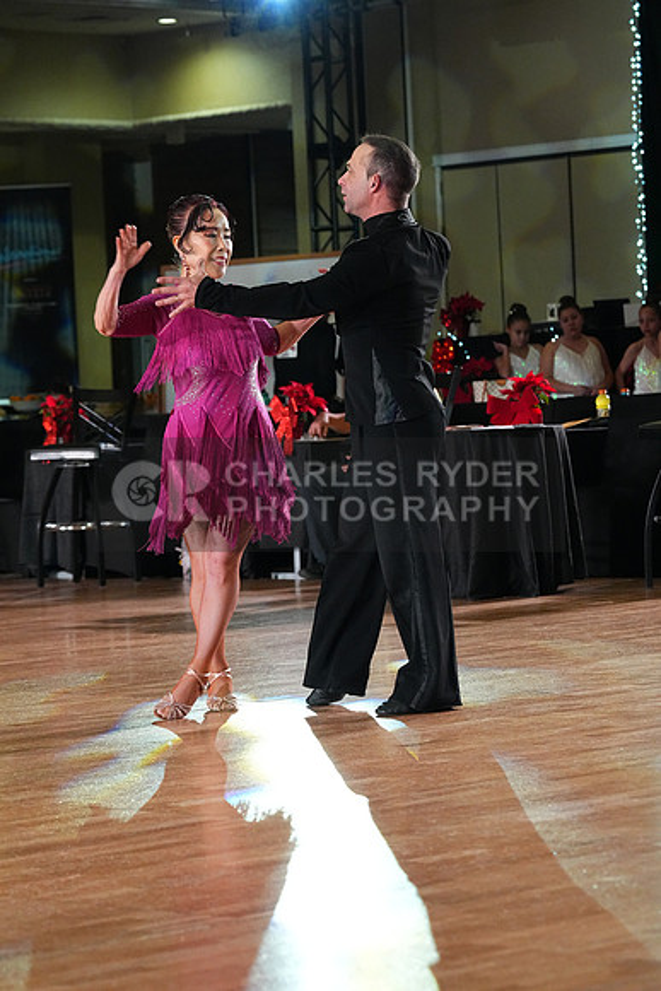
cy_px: 496
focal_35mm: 128
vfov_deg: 16.0
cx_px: 330
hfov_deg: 10.7
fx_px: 3523
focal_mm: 128
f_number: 6.3
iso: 8000
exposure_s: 1/400
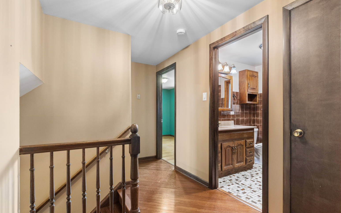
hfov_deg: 97.8
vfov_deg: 71.0
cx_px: 175
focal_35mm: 16
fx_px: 149
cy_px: 117
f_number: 8
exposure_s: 1/13
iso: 400
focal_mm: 10
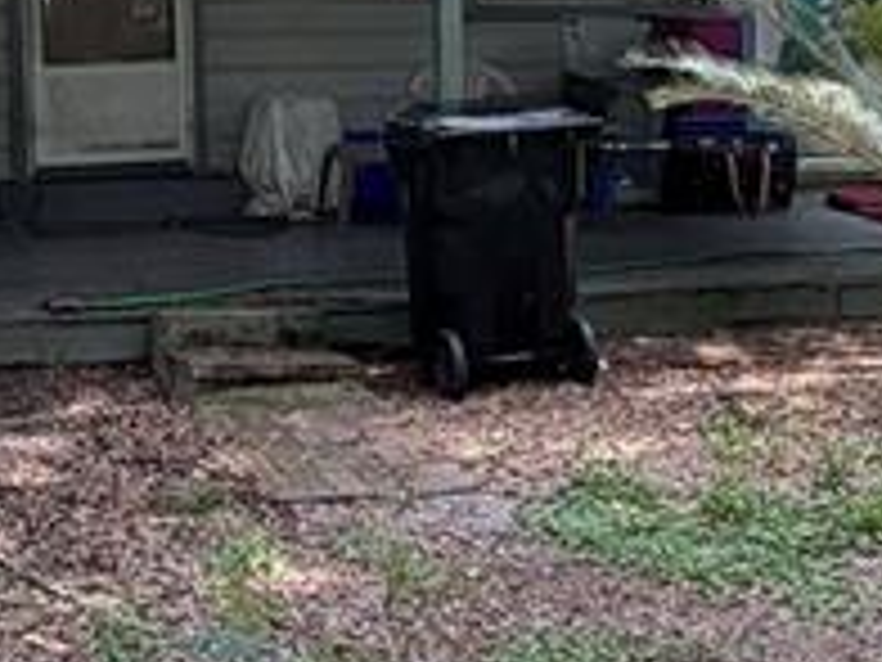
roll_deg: +1.2
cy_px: 221
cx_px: 266
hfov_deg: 26.5
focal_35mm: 73
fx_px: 1860
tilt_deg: -4.8
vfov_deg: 20.1
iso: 40
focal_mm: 2.22
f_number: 2.2
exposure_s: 1/164
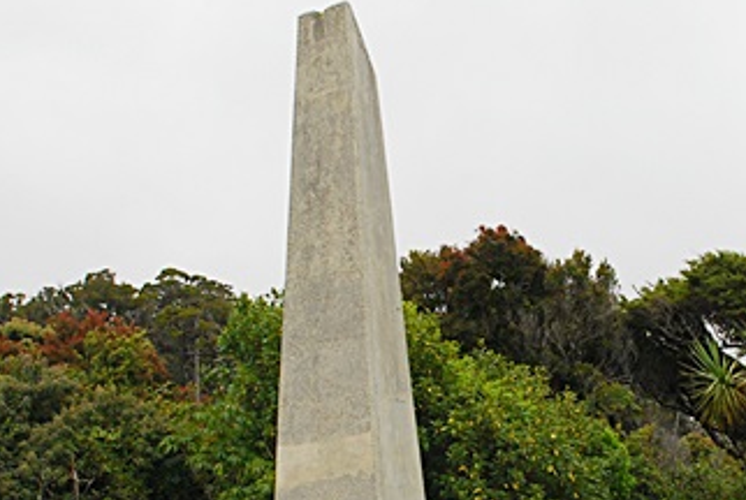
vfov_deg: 16.6
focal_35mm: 82
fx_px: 1702
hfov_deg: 24.7
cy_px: 405
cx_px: 436
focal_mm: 22
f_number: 5.6
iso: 400
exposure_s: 1/640
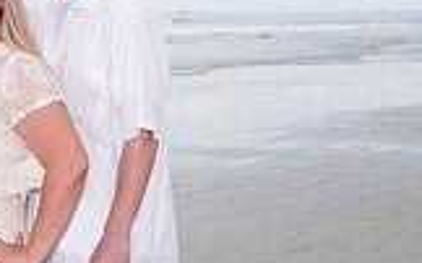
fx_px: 1758
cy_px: 191
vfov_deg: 8.5
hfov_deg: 12.9
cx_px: -219
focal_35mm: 153
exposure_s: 1/250
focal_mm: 28
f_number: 13
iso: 100
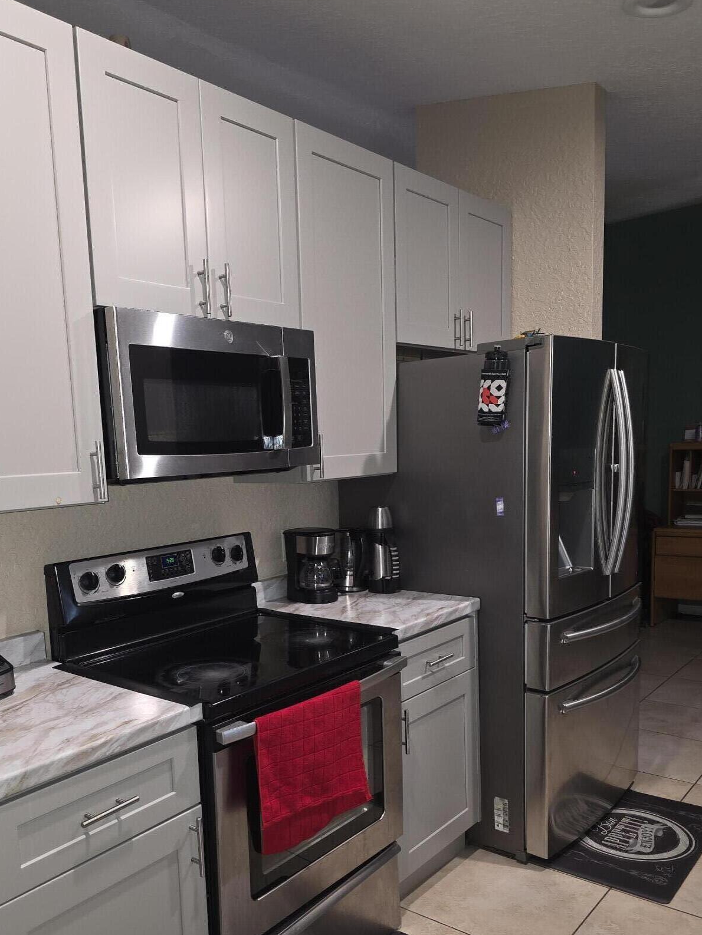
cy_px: 562
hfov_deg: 47.9
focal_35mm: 29
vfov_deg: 61.1
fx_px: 784
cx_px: 278
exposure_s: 1/24
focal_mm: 6.3
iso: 160
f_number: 1.7
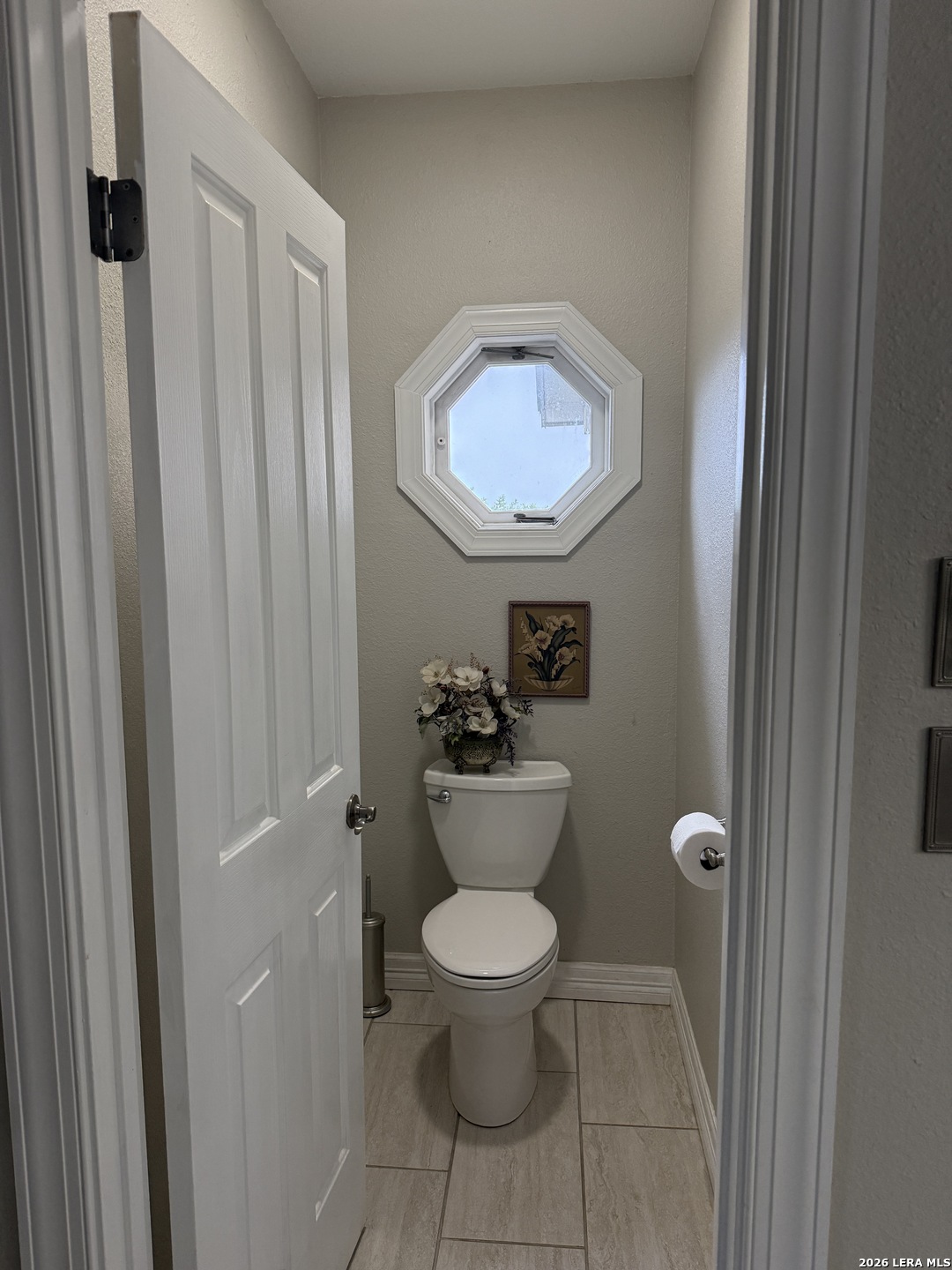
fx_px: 880
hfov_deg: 56.8
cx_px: 476
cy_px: 635
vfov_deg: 71.6
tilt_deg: -6.5
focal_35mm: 24
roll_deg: -0.1
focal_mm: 6.76
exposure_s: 1/120
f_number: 1.78
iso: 320
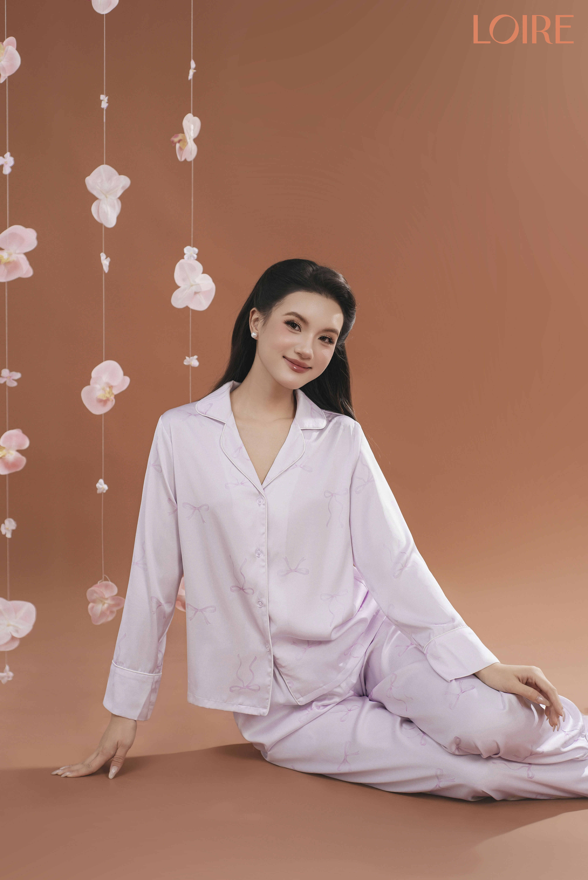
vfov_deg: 39.6
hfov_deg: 27.0
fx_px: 1224
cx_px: 294
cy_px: 440
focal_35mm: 50
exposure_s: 1/160
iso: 100
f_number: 4
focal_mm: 50
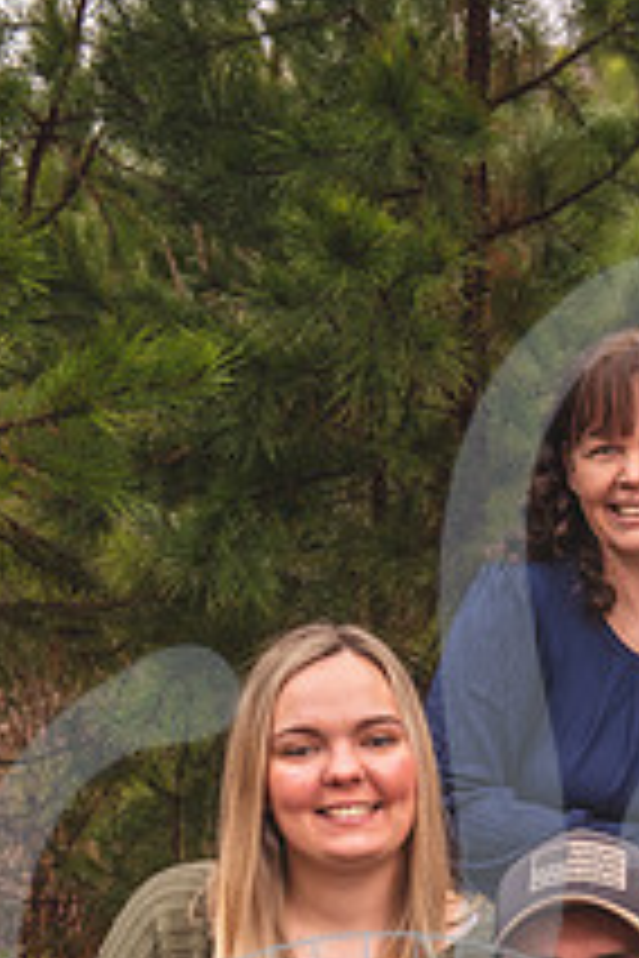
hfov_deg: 14.5
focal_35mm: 93
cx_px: 590
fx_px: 2476
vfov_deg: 21.0
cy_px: 1007
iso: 200
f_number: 5.6
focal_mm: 44
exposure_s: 1/160
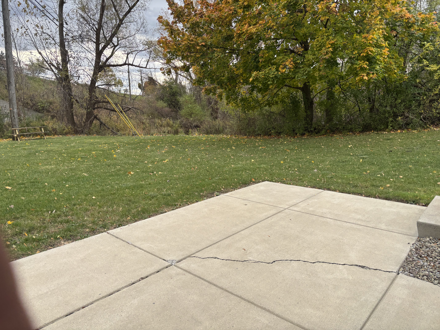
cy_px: 165
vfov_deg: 53.1
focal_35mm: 26
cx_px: 220
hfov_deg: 67.3
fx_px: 330
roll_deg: +0.7
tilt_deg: -11.1
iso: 50
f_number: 1.6
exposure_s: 1/462
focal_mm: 5.96
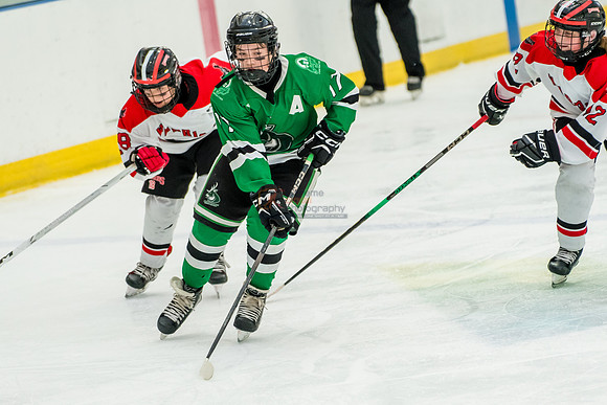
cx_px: 310
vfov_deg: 4.7
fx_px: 4982
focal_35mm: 295
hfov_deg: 7.0
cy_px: 217
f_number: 2.8
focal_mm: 150
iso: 2000
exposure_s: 1/2000
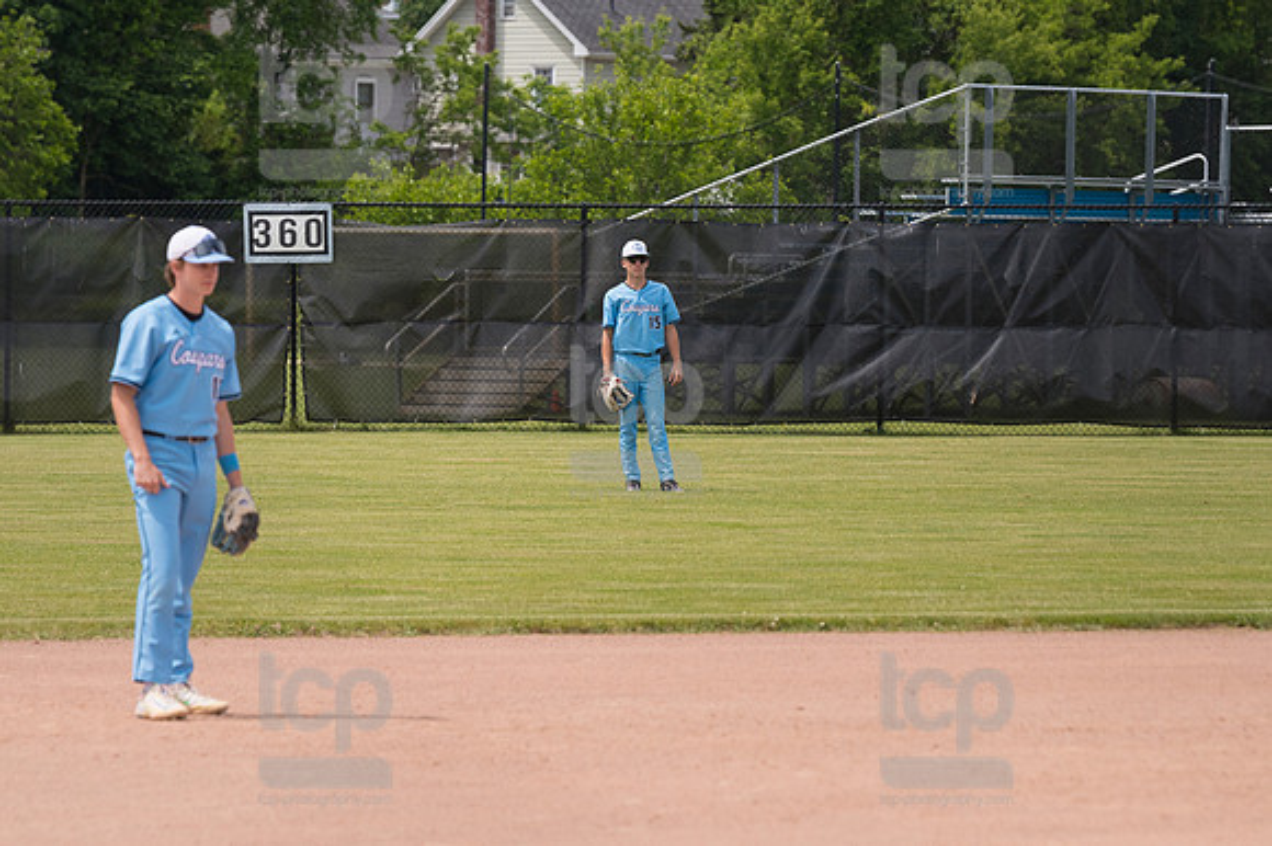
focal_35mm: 300
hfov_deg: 6.9
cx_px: 636
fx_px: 10594
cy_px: 423
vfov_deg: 4.6
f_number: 5.6
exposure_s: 1/1600
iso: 320
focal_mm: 200
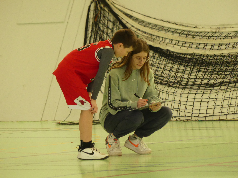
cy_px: 89
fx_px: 2372
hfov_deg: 5.7
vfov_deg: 4.3
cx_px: 119
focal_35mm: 345
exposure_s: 1/250
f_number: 2.8
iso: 640
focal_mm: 62.1
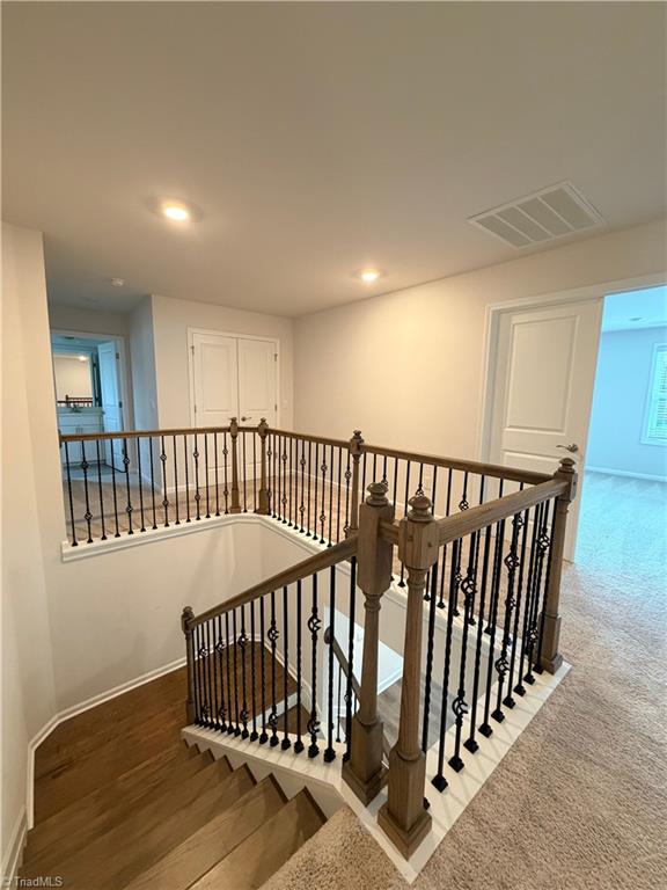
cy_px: 445
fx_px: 360
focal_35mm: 14
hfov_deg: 85.7
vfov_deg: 102.1
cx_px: 334
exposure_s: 1/60
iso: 400
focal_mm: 2.22
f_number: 2.2
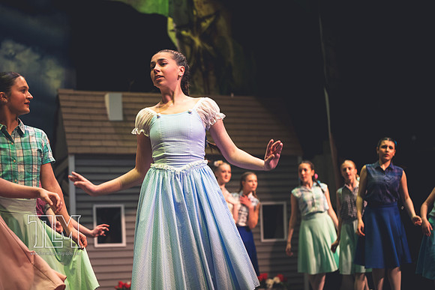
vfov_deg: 19.5
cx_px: 218
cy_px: 145
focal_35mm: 70
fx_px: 846
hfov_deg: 28.8
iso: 1600
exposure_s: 1/250
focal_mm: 70
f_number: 2.8
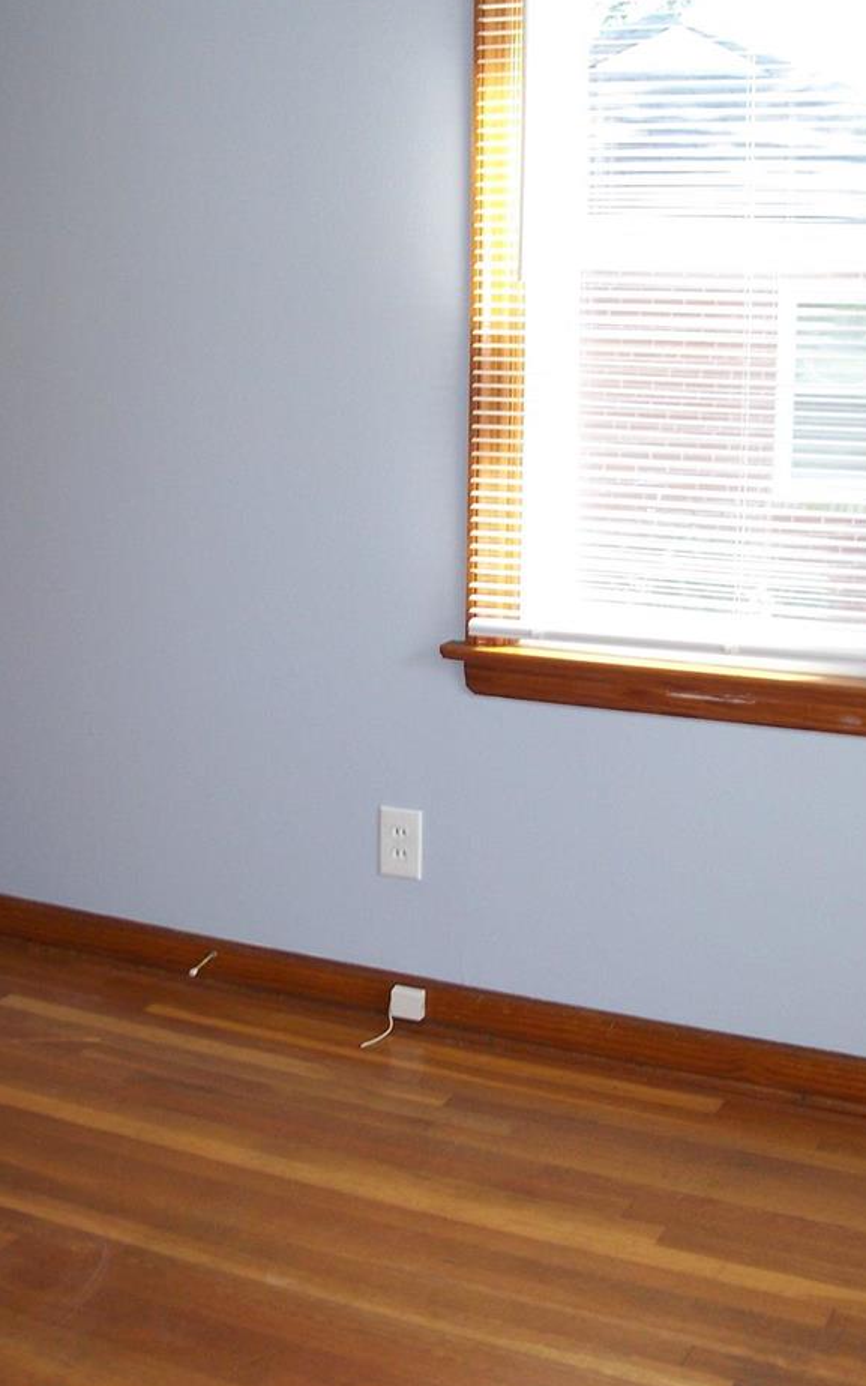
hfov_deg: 25.3
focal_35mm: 51
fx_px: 1926
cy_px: 548
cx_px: 338
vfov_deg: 39.4
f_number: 2.8
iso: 125
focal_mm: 7.8
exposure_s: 1/60
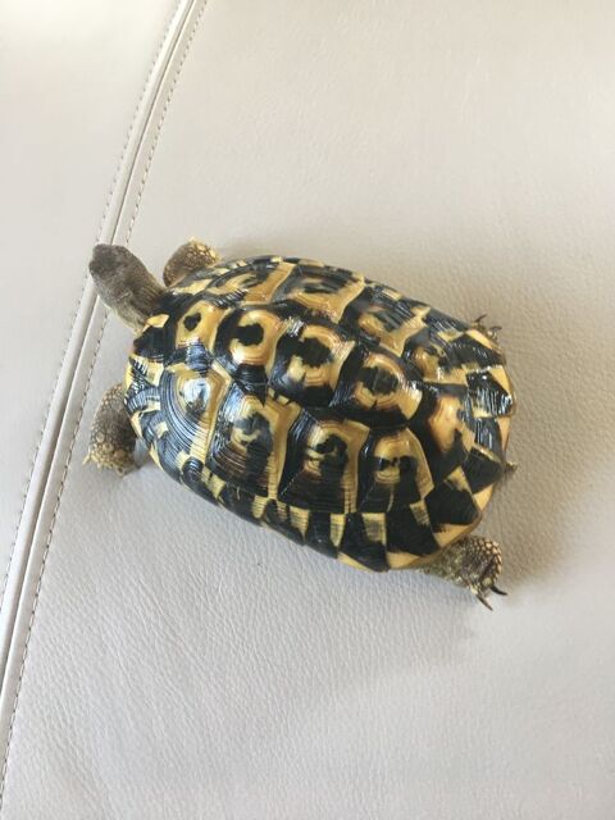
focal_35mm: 29
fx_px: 687
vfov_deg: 61.7
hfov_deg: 48.2
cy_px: 410
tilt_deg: -70.9
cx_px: 308
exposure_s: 1/33
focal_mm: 4.15
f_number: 2.2
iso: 100
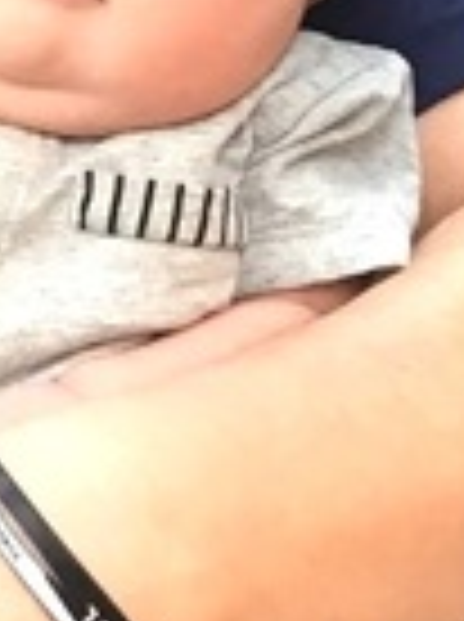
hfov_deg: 9.0
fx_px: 2904
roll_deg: +3.2
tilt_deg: -18.7
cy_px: 0
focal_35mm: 162
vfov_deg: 12.1
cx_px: -54
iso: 40
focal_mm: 3.3
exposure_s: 1/30
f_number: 2.4
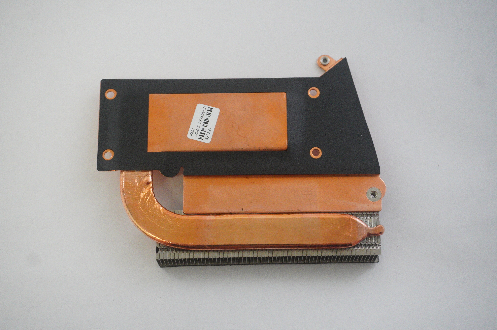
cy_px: 165
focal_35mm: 48
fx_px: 662
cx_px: 248
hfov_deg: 41.1
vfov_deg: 28.0
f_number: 5.6
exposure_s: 1/320
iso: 4000
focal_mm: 32
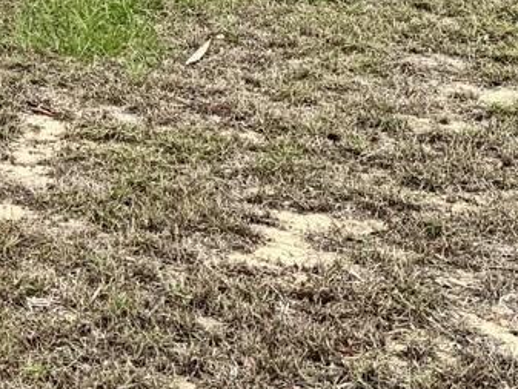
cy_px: -320
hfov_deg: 15.2
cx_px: -384
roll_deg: +0.5
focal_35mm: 114
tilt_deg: -4.2
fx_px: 1707
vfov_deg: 11.9
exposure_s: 1/4310
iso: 80
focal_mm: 6.76
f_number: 1.78
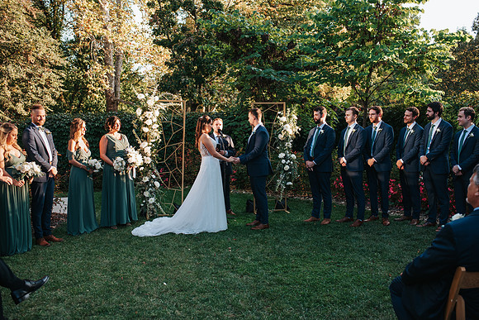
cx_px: 240
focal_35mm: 36
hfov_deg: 53.4
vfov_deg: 37.1
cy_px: 160
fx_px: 477
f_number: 3.2
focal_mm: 35
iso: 1000
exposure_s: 1/1000
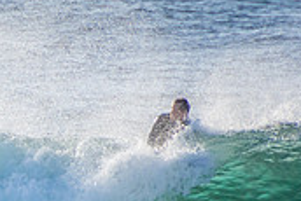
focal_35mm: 2019
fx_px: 16895
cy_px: 275
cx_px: -178
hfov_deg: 1.0
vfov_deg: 0.7
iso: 250
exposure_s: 1/2000
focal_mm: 400
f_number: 5.6
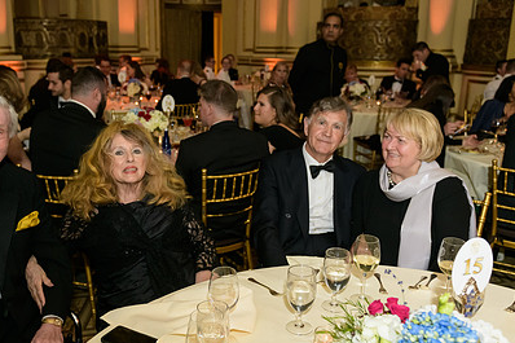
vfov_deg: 37.8
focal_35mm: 35
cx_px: 217
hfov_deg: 54.2
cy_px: 178
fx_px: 500
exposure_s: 1/100
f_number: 3.2
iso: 1600
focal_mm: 24
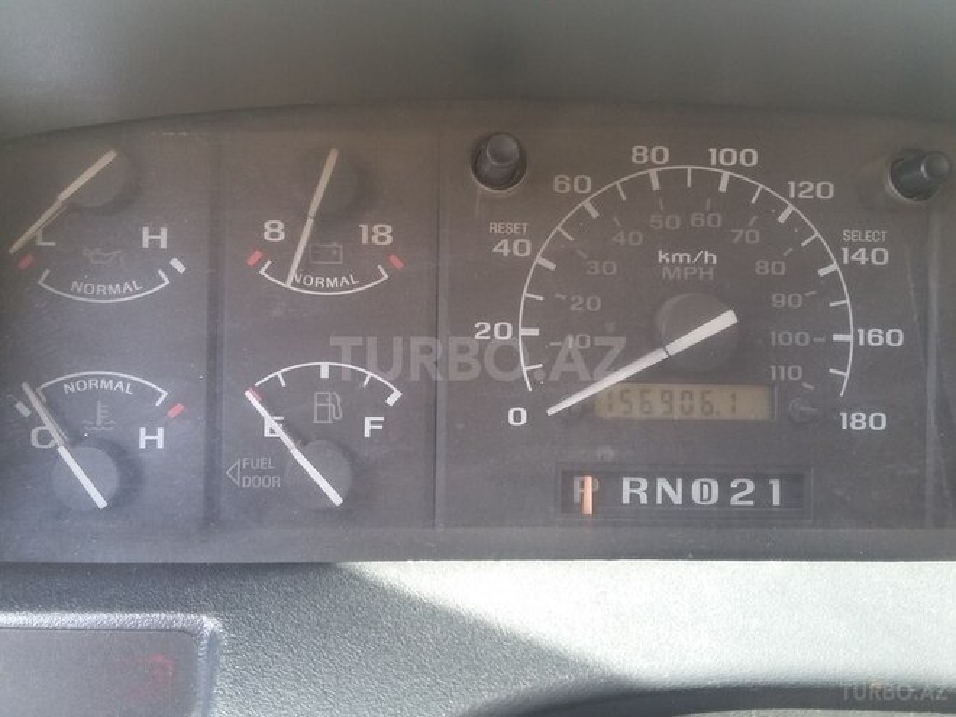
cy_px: 358
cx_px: 478
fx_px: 856
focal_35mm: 31
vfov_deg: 45.4
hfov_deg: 58.4
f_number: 2.2
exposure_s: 1/33
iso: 80
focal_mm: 3.3
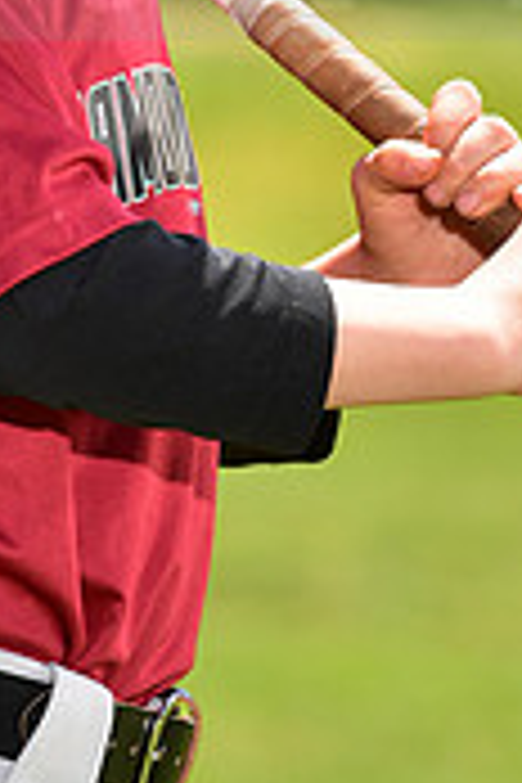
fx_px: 11614
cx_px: -16
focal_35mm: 534
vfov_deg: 3.9
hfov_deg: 2.6
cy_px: -104
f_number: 5.6
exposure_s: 1/200
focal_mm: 160
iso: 80
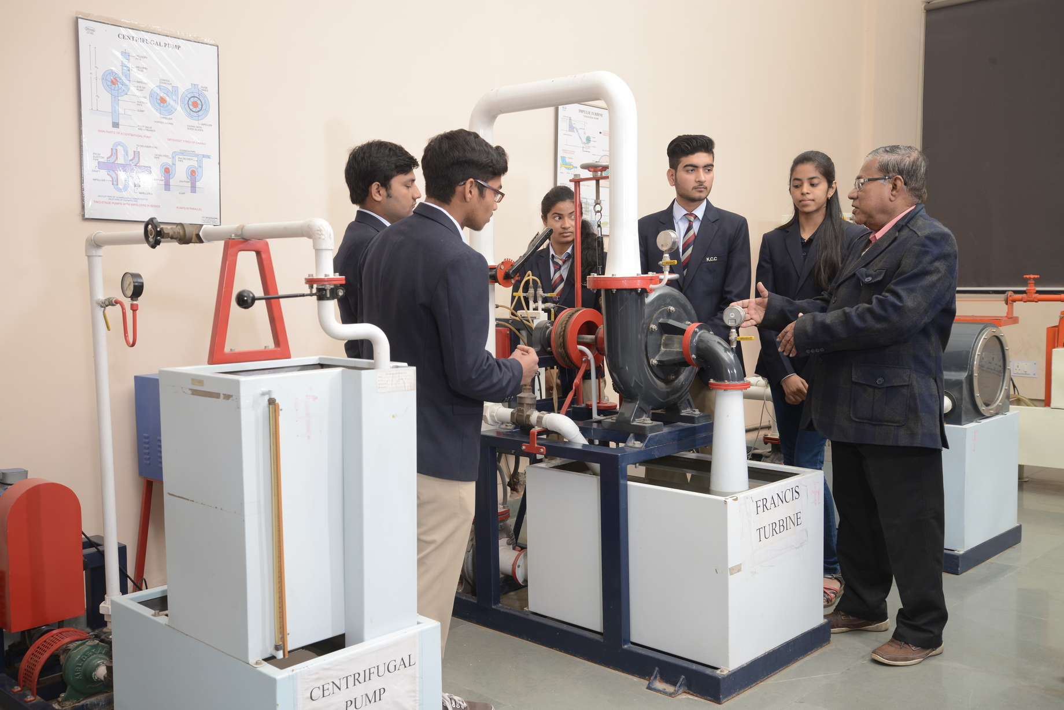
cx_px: 532
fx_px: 1035
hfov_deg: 54.4
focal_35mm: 35
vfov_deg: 37.9
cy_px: 355
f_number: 8
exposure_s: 1/125
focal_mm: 35
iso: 400
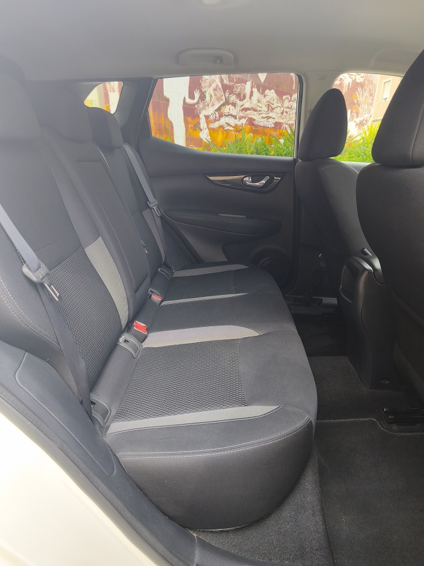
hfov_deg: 58.9
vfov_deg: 73.9
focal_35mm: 23
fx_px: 376
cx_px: 212
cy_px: 283
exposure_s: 1/235
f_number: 1.7
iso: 50
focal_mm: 5.35
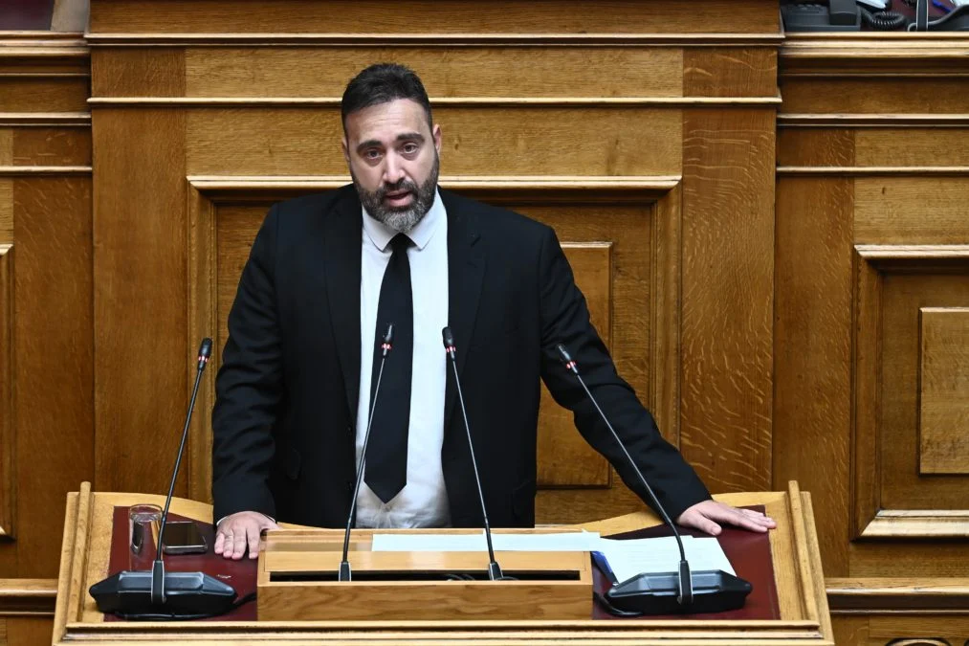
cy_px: 323
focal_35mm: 340
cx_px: 484
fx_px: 9150
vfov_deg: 4.0
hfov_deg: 6.1
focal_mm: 340
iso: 2500
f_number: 6
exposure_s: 1/200
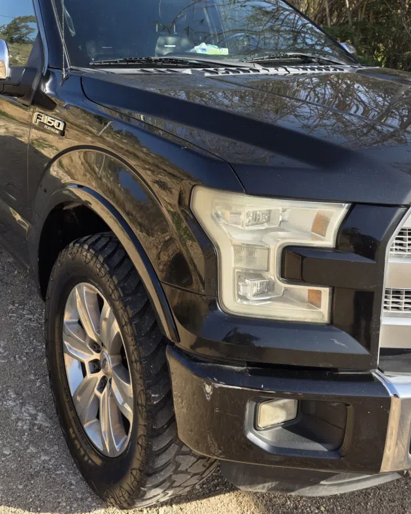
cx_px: 142
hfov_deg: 37.9
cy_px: 106
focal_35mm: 39
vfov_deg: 44.6
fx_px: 593
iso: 80
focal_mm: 6.3
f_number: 1.7
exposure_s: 1/1623
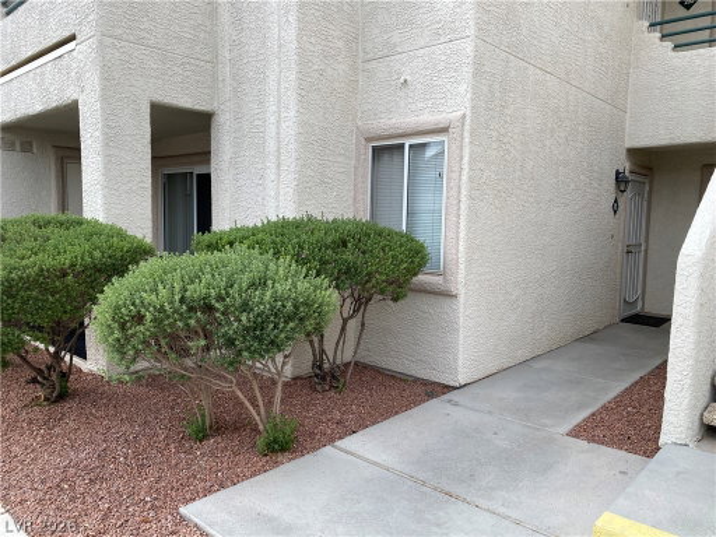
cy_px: 268
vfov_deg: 53.1
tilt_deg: -5.8
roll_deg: -1.9
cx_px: 358
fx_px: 538
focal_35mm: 26
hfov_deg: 67.3
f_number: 1.8
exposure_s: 1/1377
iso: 32
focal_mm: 4.25
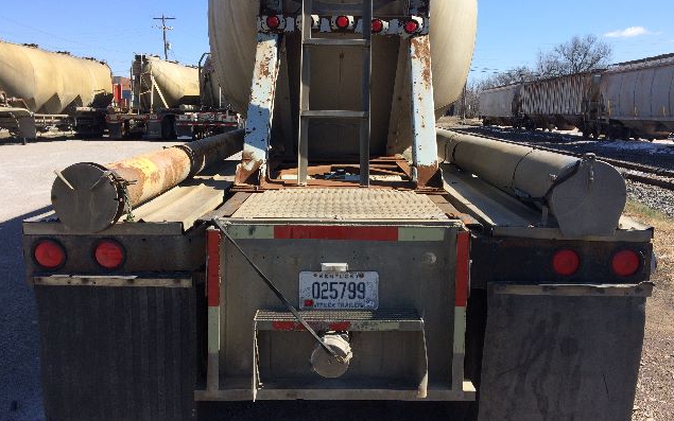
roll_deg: +1.1
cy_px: 213
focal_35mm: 31
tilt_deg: -9.4
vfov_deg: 40.6
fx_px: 569
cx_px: 336
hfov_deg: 61.2
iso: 32
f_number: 2.2
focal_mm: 4.15
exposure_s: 1/1414
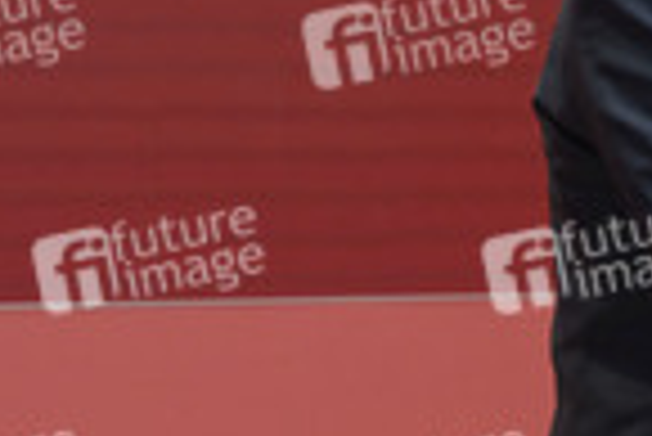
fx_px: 9572
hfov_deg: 3.9
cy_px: 148
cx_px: 929
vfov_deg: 2.6
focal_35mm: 528
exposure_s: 1/500
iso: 3200
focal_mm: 170
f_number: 8
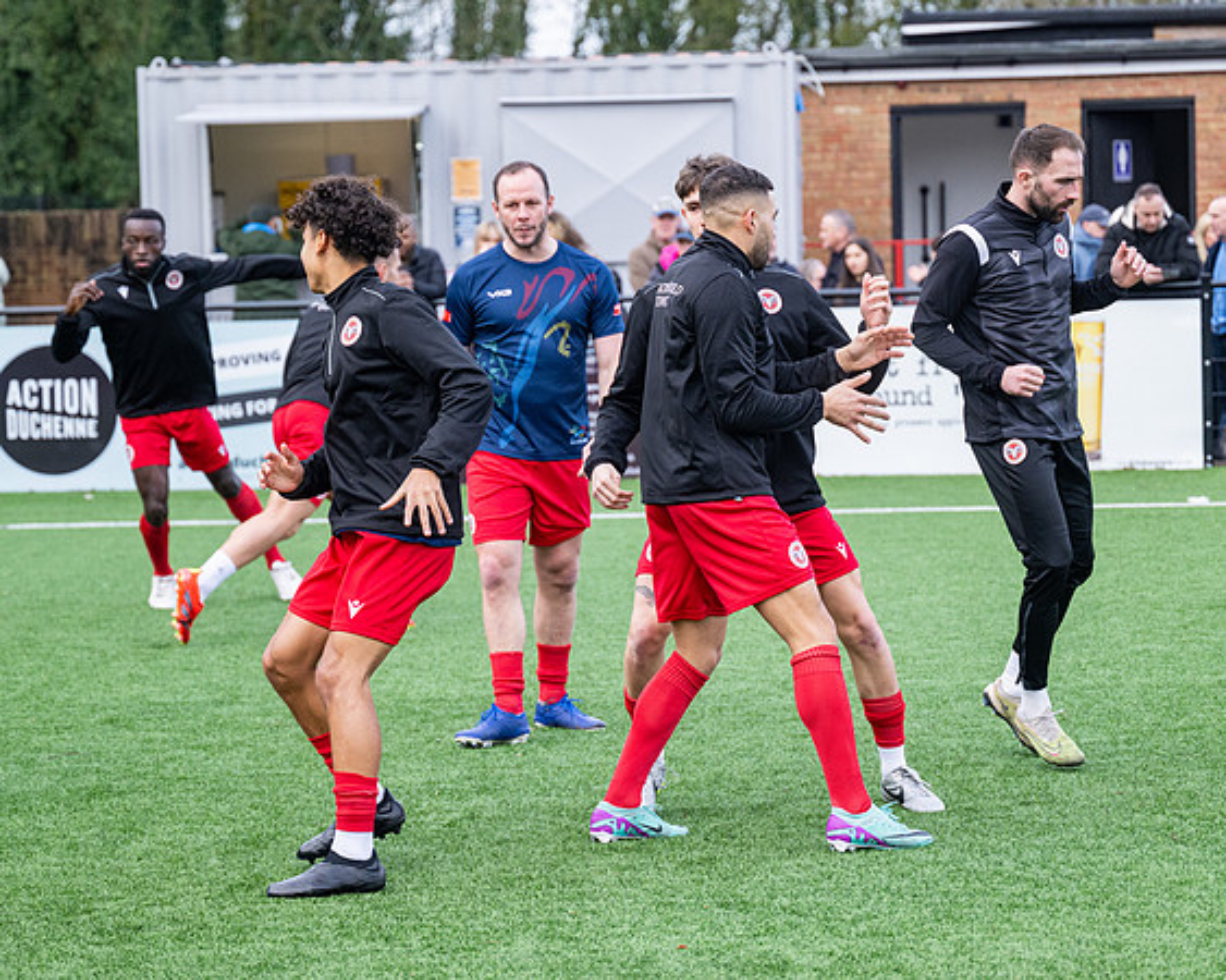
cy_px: 498
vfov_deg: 13.2
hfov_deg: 16.4
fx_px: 4242
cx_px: 596
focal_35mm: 117
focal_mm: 101
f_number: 4
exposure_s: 1/1250
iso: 800
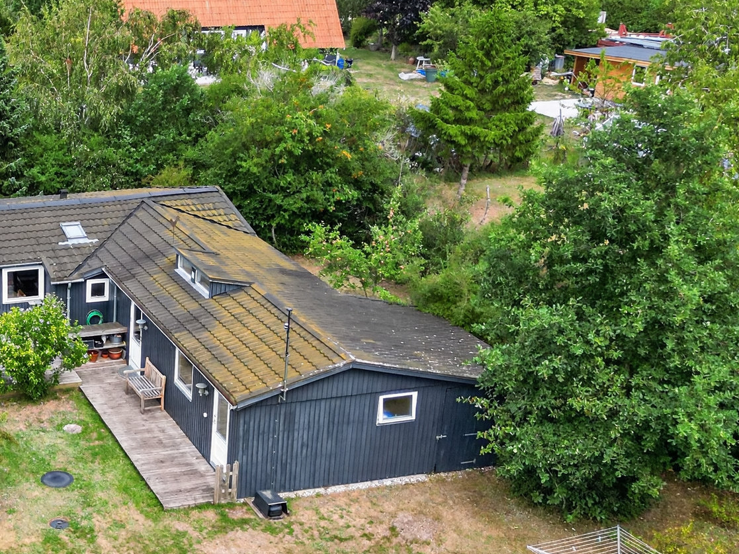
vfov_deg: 26.5
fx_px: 1174
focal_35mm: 55
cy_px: 308
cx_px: 16
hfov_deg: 32.4
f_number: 1.7
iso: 200
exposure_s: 1/2000
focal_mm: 6.7
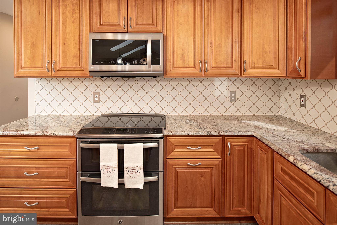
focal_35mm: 19
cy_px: 112
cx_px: 168
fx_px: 178
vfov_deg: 64.5
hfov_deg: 86.9
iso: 400
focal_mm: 19
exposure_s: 1/125
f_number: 9
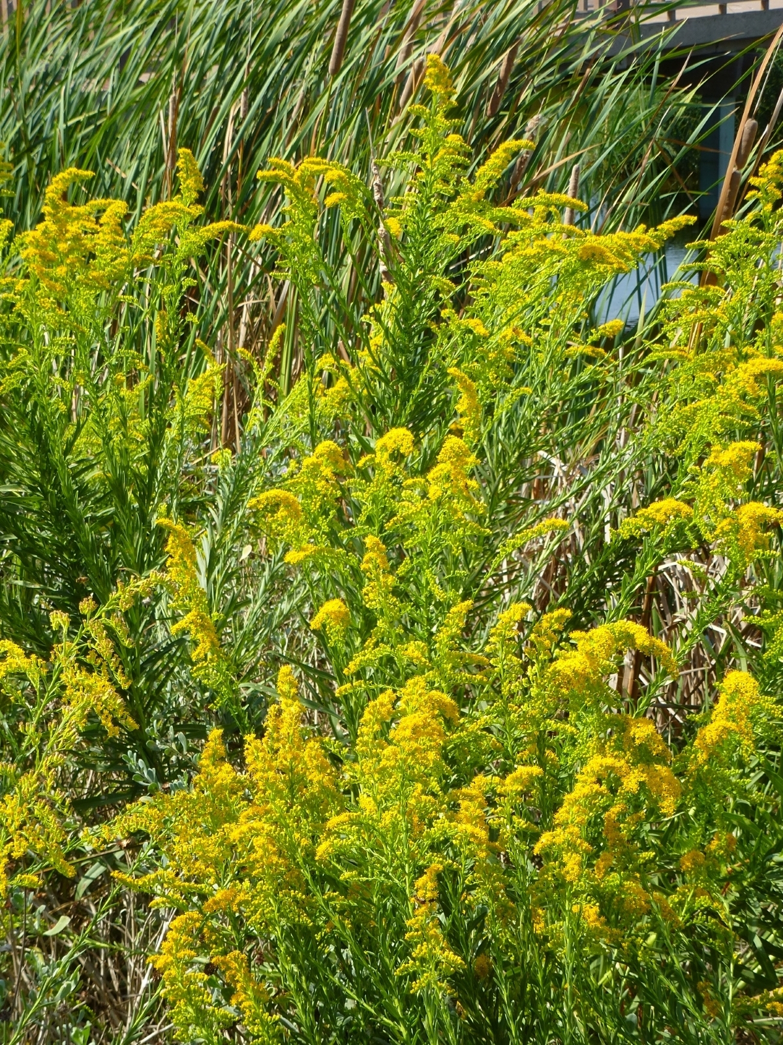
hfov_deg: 15.4
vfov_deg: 20.4
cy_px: 522
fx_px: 2895
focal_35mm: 96
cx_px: 392
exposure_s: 1/400
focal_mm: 17.3
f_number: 5
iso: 100
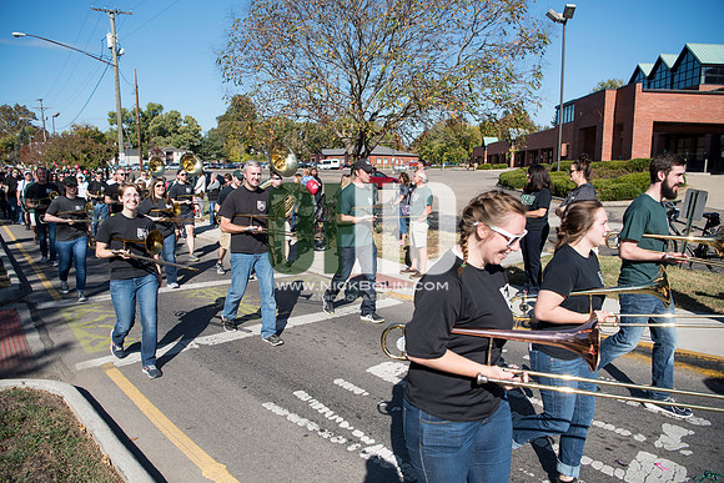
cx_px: 362
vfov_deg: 53.2
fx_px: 483
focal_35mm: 24
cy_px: 242
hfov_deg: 73.7
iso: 250
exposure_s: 1/1600
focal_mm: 24
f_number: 4.5
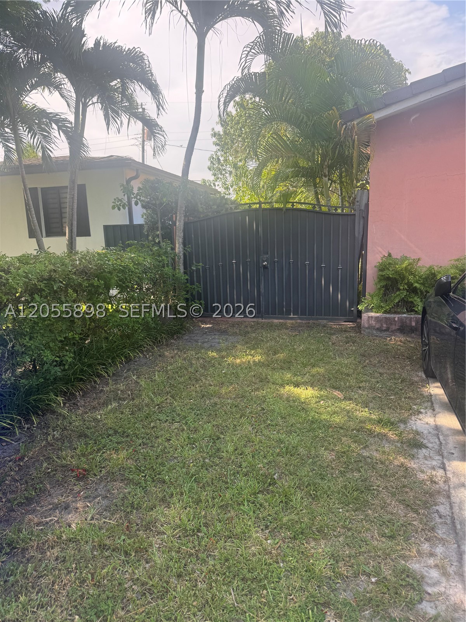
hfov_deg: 56.8
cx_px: 233
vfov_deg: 71.6
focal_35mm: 24
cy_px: 311
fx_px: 431
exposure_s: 1/658
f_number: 1.78
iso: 80
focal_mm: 6.76
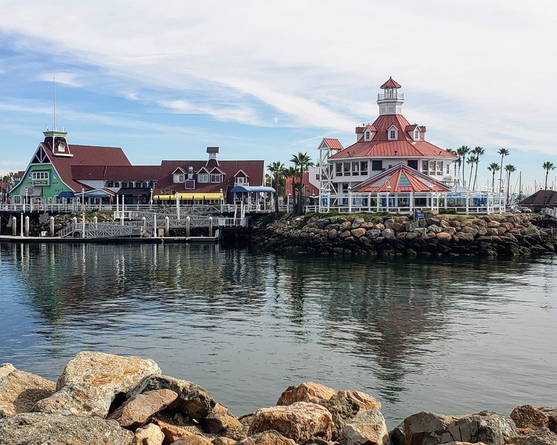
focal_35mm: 28
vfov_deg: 51.5
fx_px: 461
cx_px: 277
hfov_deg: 62.2
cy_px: 220
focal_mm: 4.3
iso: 50
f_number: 2.4
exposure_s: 1/1266
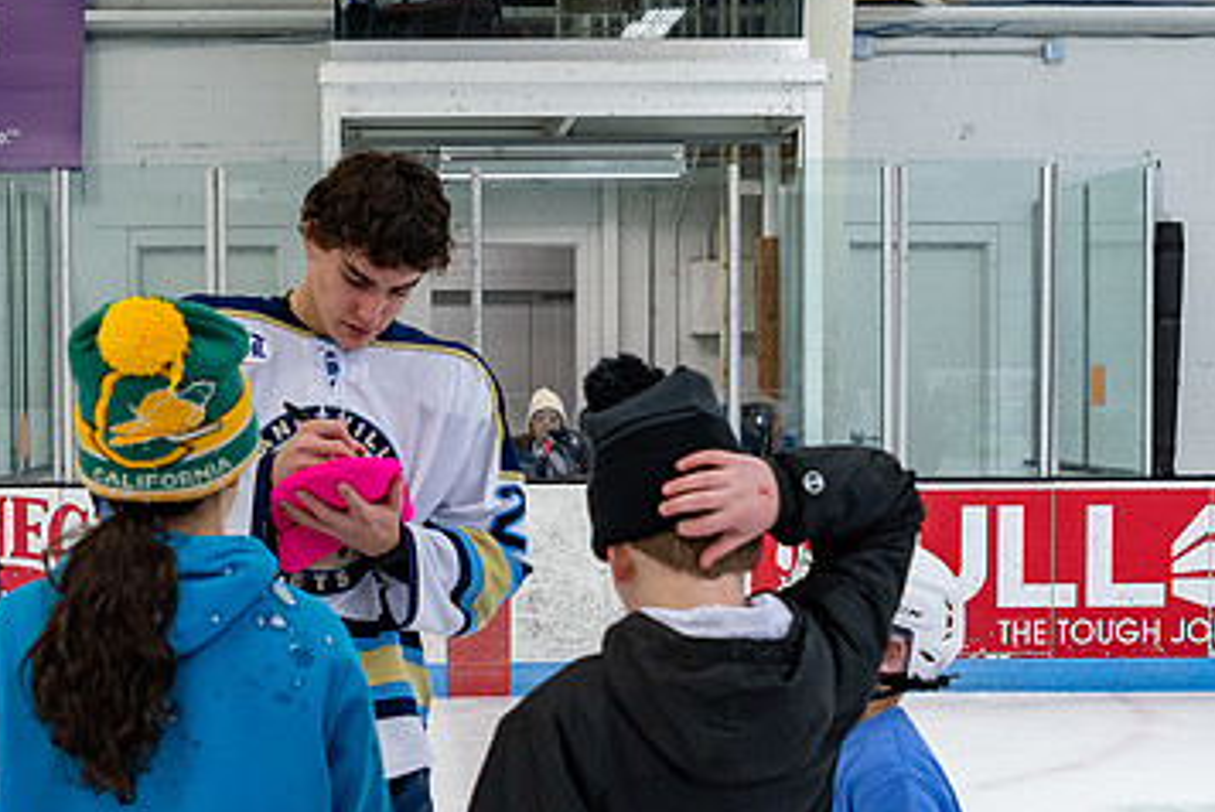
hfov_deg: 29.8
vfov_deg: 20.3
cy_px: 487
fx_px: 2263
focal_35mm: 67
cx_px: 370
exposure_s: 1/200
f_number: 4
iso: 400
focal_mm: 24
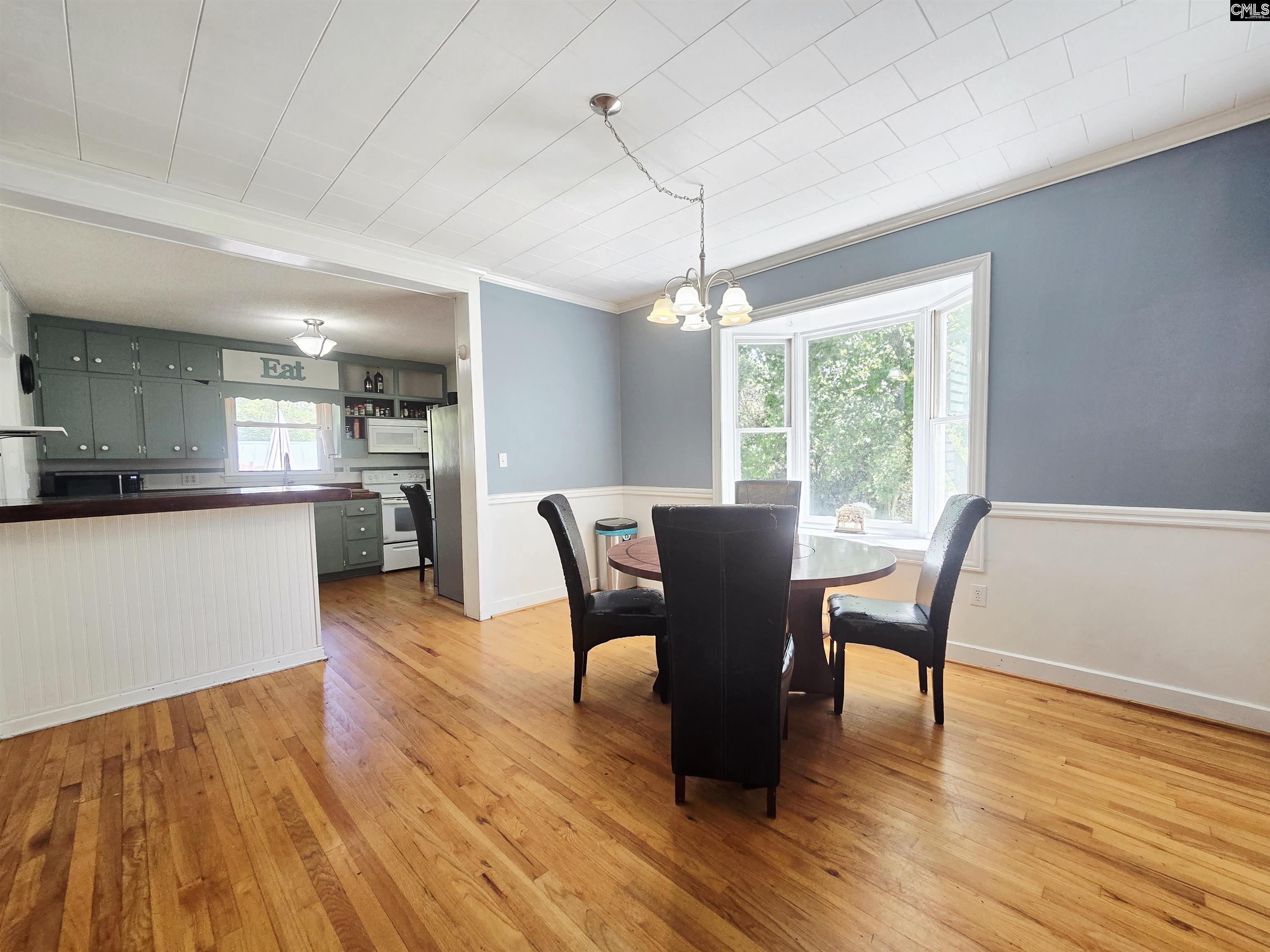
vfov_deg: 89.9
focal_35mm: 13
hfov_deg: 106.2
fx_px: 477
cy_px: 476
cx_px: 635
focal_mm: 2.2
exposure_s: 1/60.2
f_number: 2.2
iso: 80
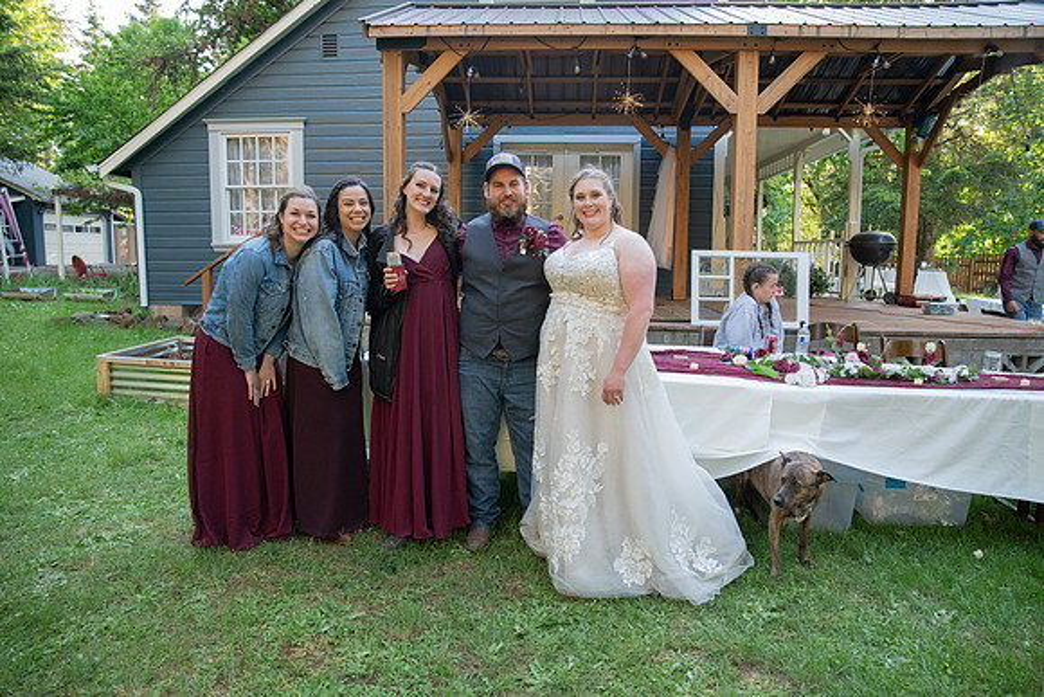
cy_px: 348
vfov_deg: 53.2
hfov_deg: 73.7
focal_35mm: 24
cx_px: 522
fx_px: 696
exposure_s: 1/320
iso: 1250
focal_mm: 24
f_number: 4
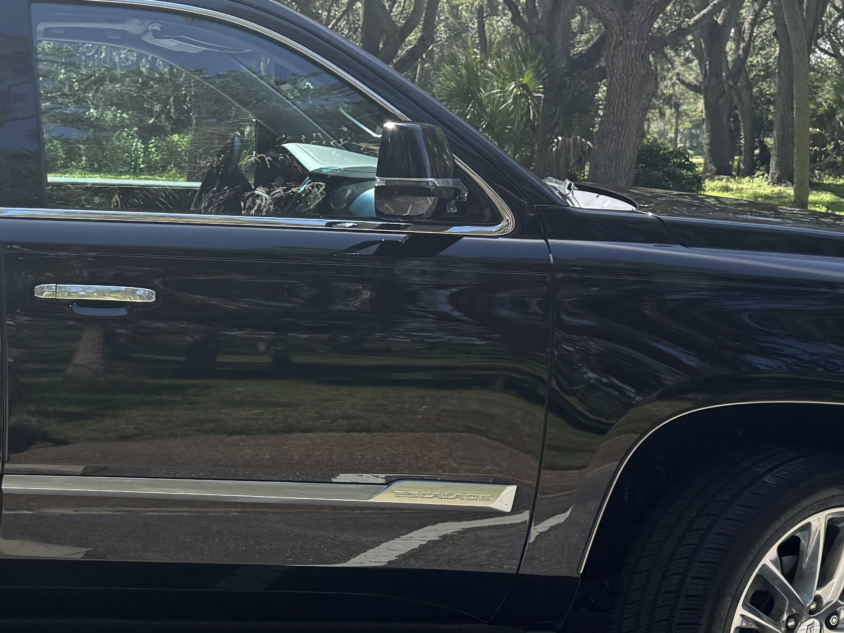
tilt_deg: -7.9
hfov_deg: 26.1
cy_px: 390
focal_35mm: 71
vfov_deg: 20.7
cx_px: 18
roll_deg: -0.5
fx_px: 1731
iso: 100
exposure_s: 1/1812
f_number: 1.78
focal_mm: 6.76
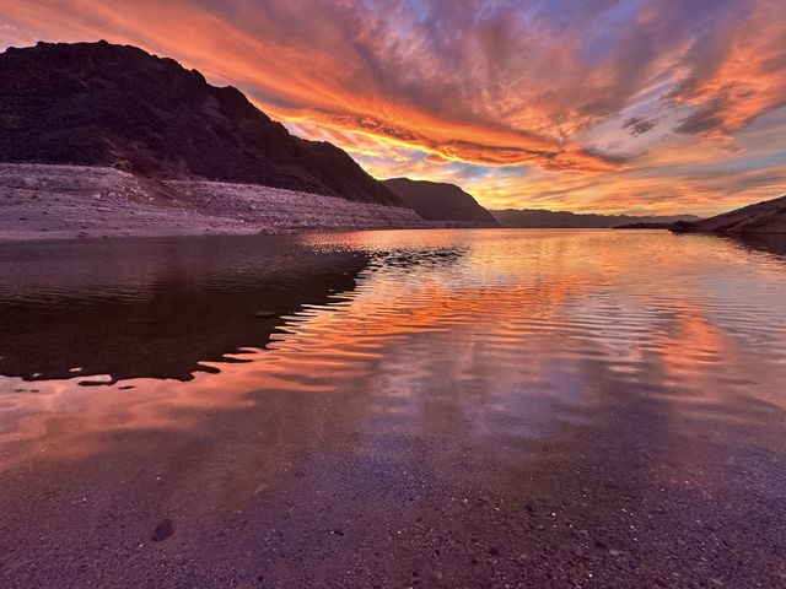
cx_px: 393
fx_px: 318
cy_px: 294
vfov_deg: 85.7
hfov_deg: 102.1
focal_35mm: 14
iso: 160
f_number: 2.2
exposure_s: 1/99
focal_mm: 2.22
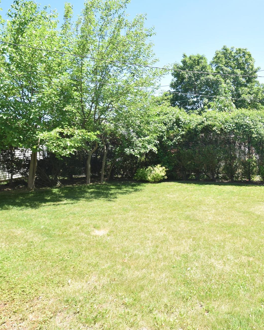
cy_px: 159
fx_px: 215
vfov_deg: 75.0
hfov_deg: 59.7
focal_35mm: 22
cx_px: 199
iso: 200
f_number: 7.1
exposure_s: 1/160
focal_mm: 10
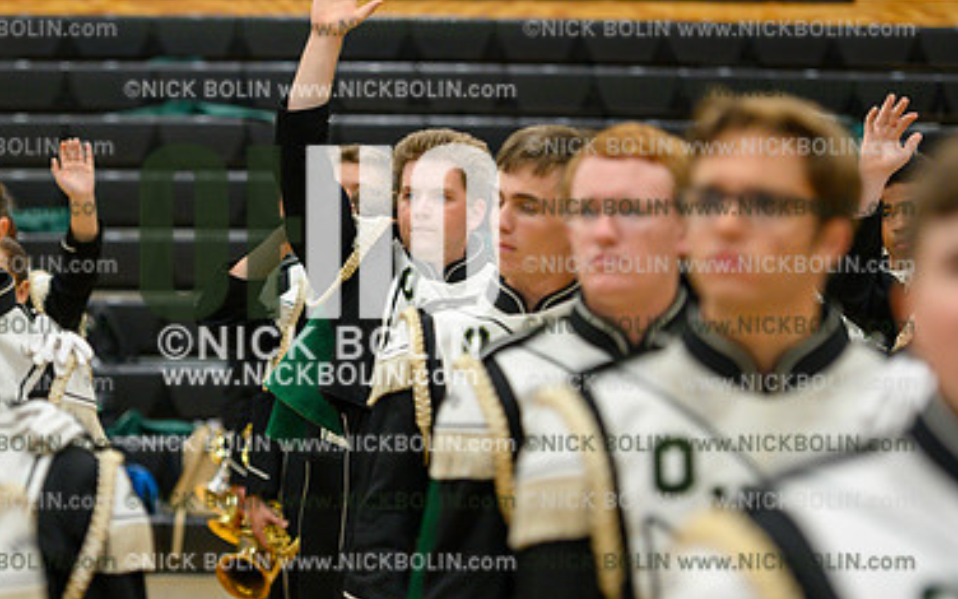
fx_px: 4517
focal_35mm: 173
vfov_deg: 7.6
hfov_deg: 12.1
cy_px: 266
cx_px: 318
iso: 1600
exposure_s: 1/320
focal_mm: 110
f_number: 2.8
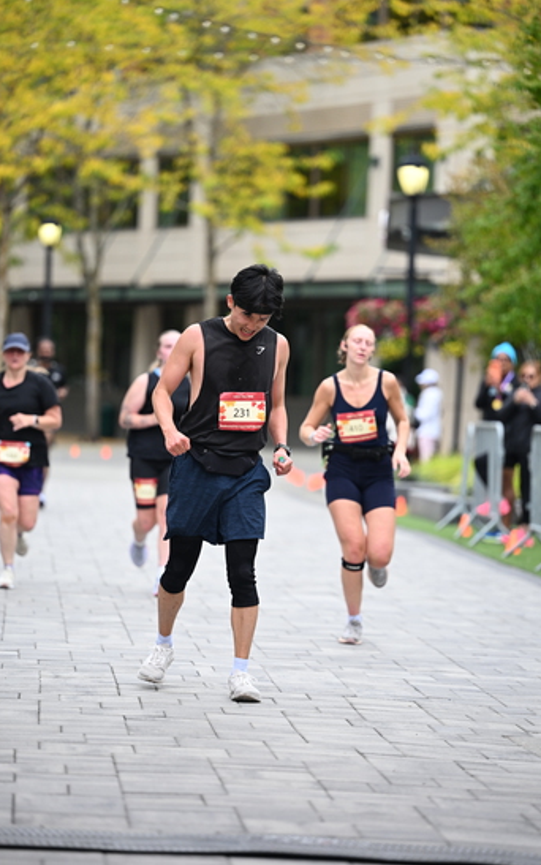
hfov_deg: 8.3
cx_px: 257
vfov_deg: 13.2
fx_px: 3750
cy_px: 433
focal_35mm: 159
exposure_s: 1/2000
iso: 640
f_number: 2.8
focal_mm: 155
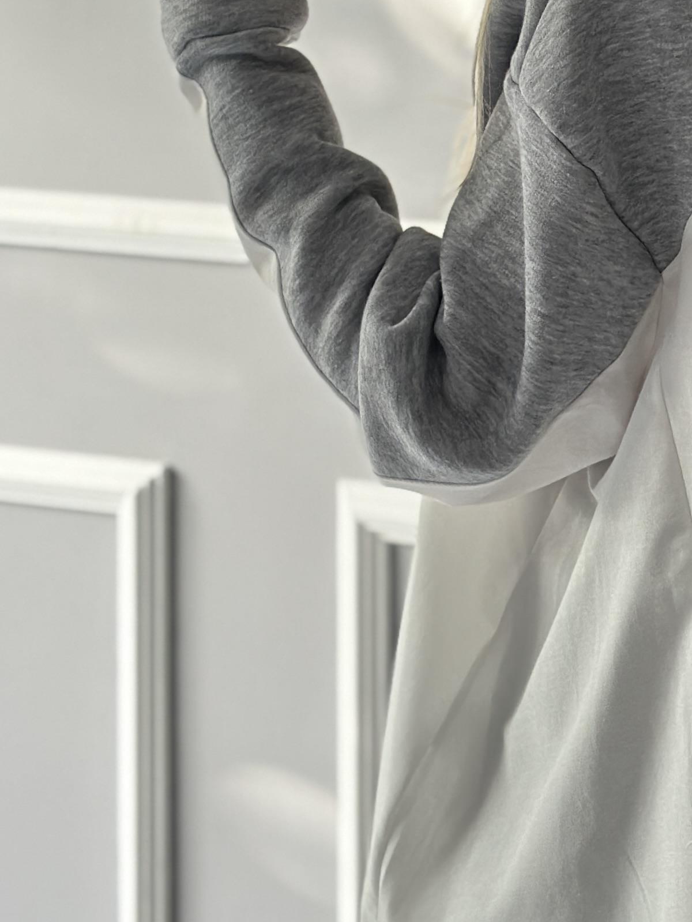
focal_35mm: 121
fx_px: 3224
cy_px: 189
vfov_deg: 16.2
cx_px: 844
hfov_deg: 12.0
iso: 125
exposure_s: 1/74
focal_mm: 6.86
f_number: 1.78
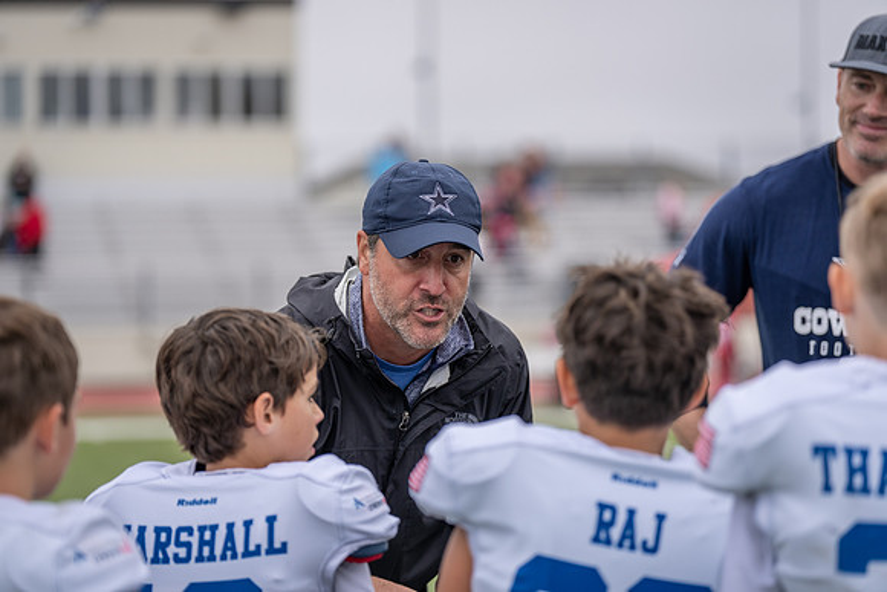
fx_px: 3080
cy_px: 296
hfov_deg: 16.4
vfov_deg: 11.0
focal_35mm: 125
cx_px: 444
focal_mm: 125
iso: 200
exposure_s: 1/1250
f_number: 2.8
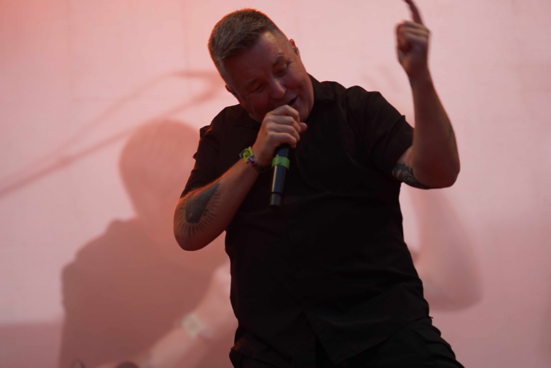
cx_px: 276
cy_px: 184
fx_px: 1607
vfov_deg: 13.0
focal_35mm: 105
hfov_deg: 19.5
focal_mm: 105
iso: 400
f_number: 4
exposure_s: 1/160
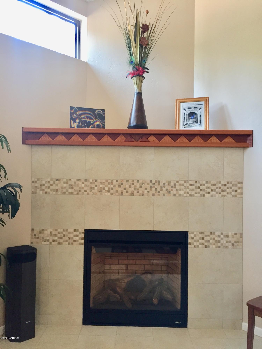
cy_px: 174
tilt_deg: +0.9
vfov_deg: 61.7
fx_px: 293
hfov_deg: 48.2
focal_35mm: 29
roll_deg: -0.8
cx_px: 131
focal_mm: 4.15
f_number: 2.2
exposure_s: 1/33
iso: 80
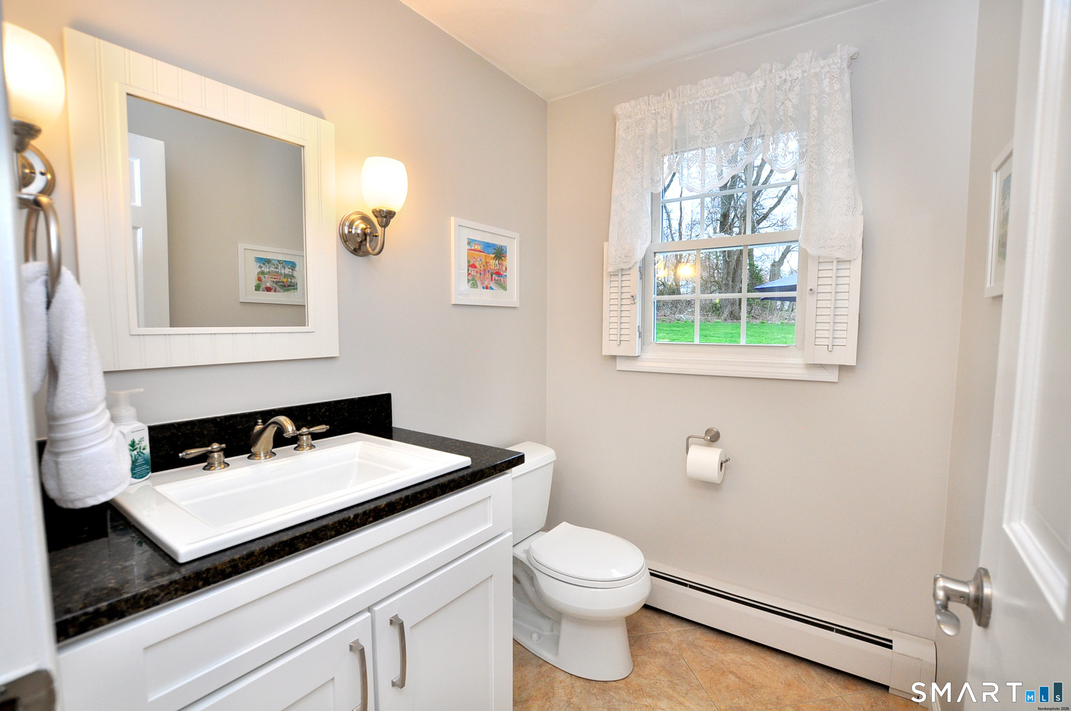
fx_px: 446
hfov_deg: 100.5
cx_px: 536
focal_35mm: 15
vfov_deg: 77.2
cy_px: 356
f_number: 5
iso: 400
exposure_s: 1/80
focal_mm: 10
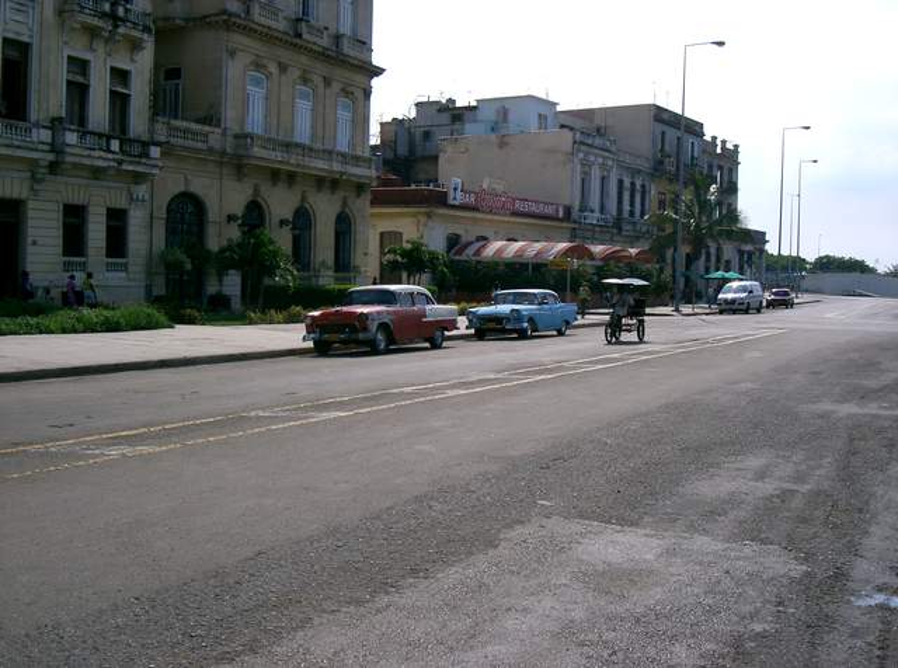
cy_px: 334
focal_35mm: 39
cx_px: 449
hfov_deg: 48.0
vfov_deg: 36.6
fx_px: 1009
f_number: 4.8
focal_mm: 8
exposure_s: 1/1250
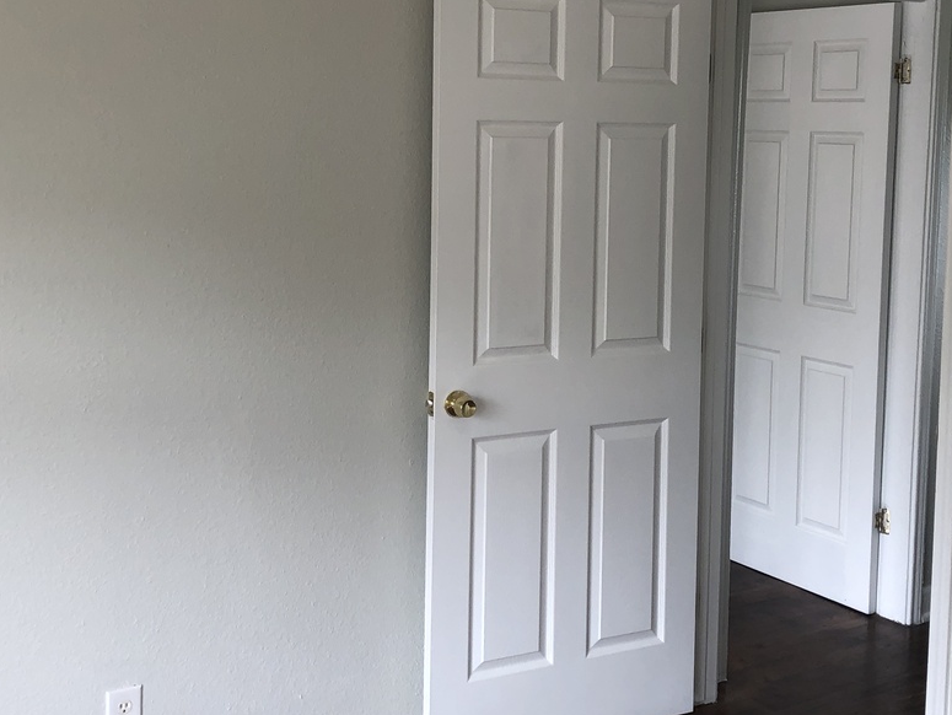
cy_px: 263
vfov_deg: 27.9
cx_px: 517
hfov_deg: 36.8
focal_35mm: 52
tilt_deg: -4.3
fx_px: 1431
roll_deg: -0.4
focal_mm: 3.99
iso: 40
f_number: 1.8
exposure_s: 1/120
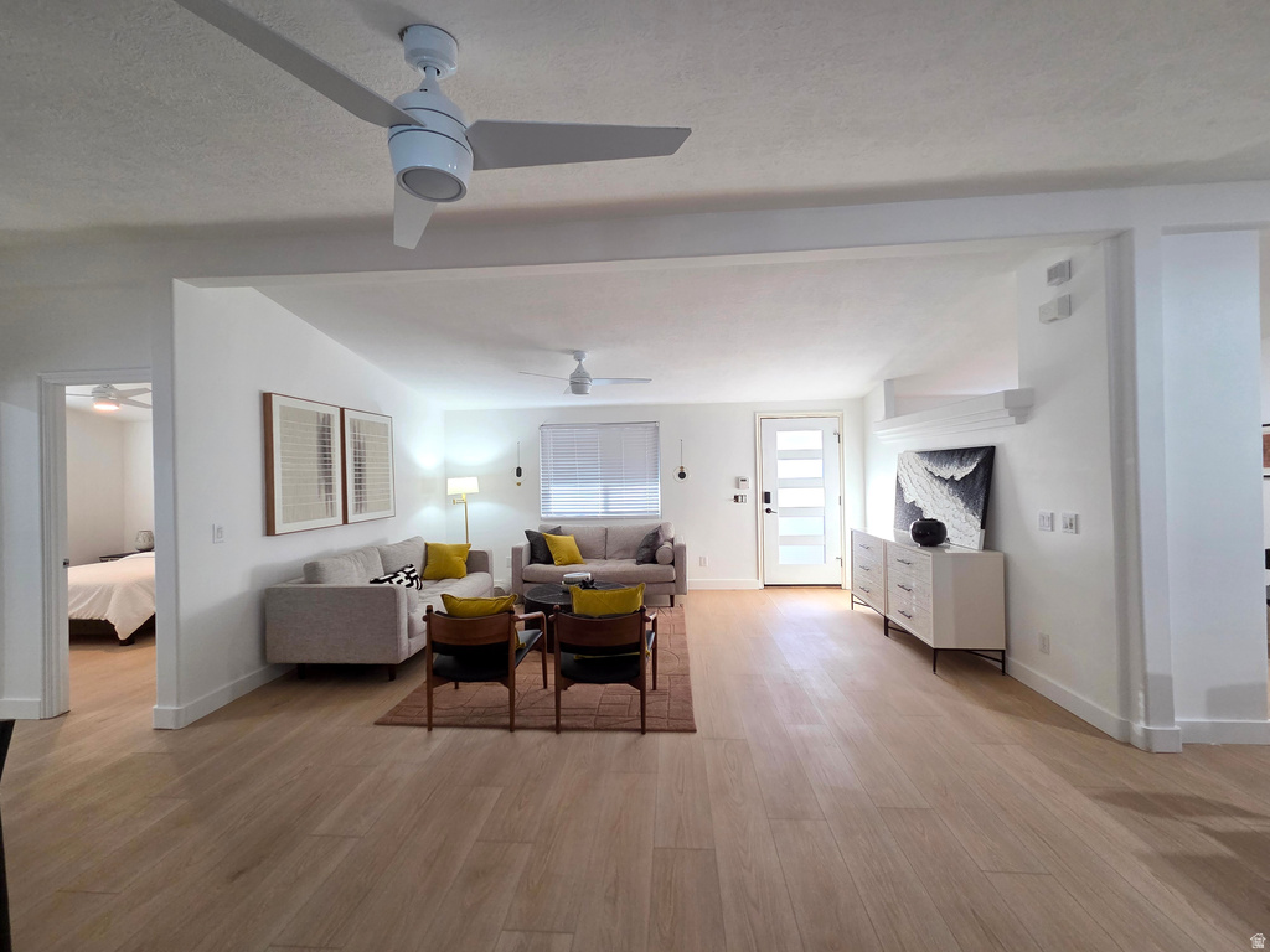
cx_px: 635
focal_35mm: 13
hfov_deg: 106.2
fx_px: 477
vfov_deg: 89.9
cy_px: 476
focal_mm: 2.2
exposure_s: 1/60
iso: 160
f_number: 2.2
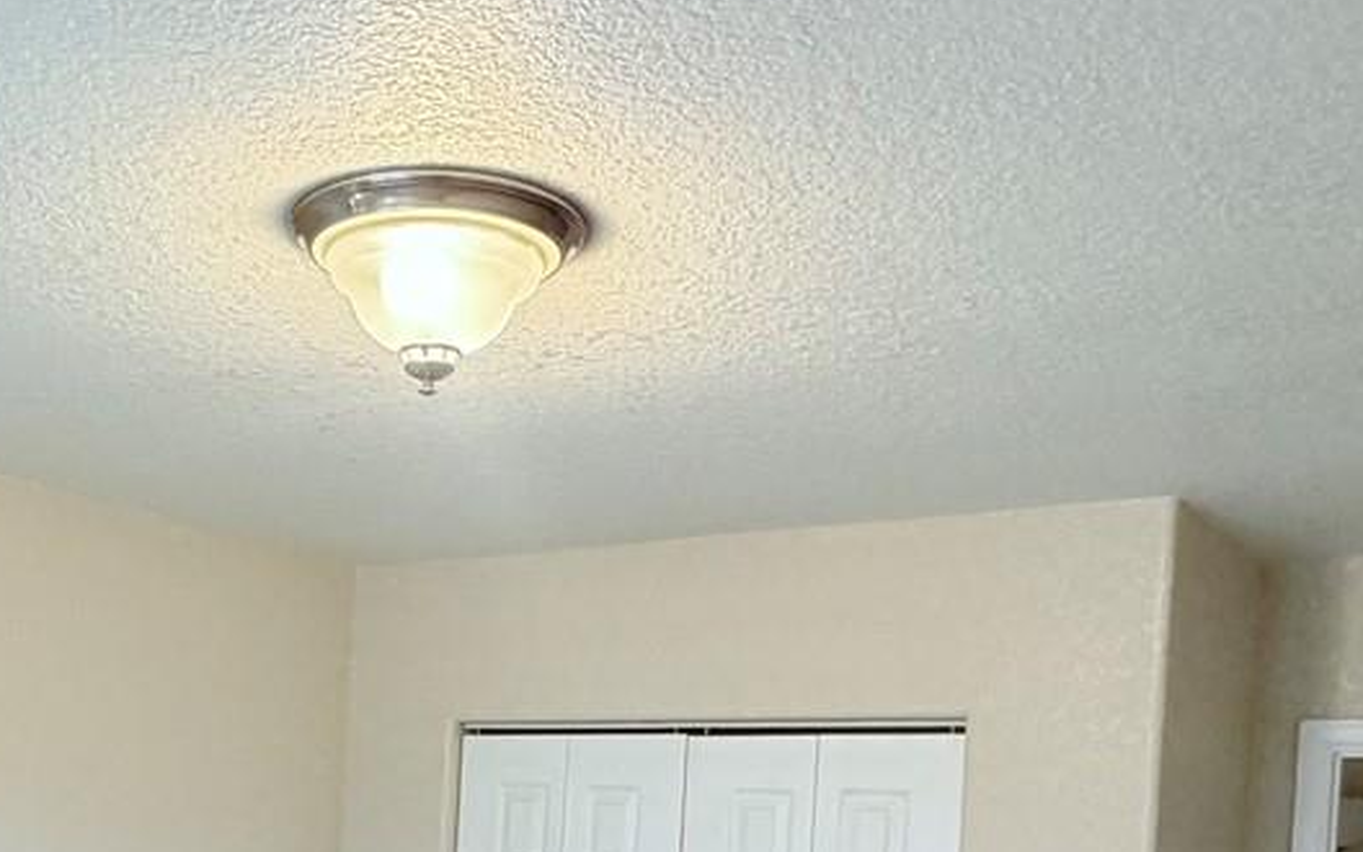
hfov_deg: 42.9
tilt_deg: -0.7
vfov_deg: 26.7
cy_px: 888
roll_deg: -2.9
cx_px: 336
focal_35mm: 45
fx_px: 1672
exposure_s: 1/60
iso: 200
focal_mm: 2.22
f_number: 2.2
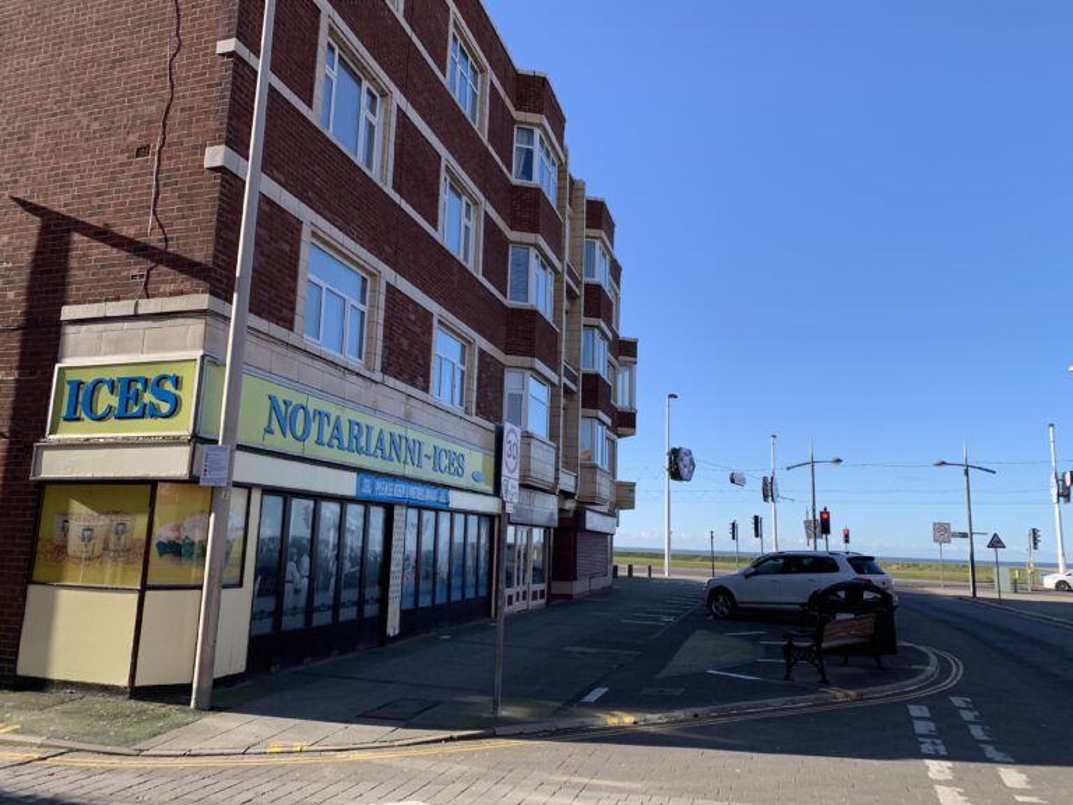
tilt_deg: +9.8
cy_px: 402
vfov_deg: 53.1
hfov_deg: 67.3
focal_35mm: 26
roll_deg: -2.6
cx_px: 536
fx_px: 806
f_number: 1.8
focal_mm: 4.25
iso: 25
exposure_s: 1/1190
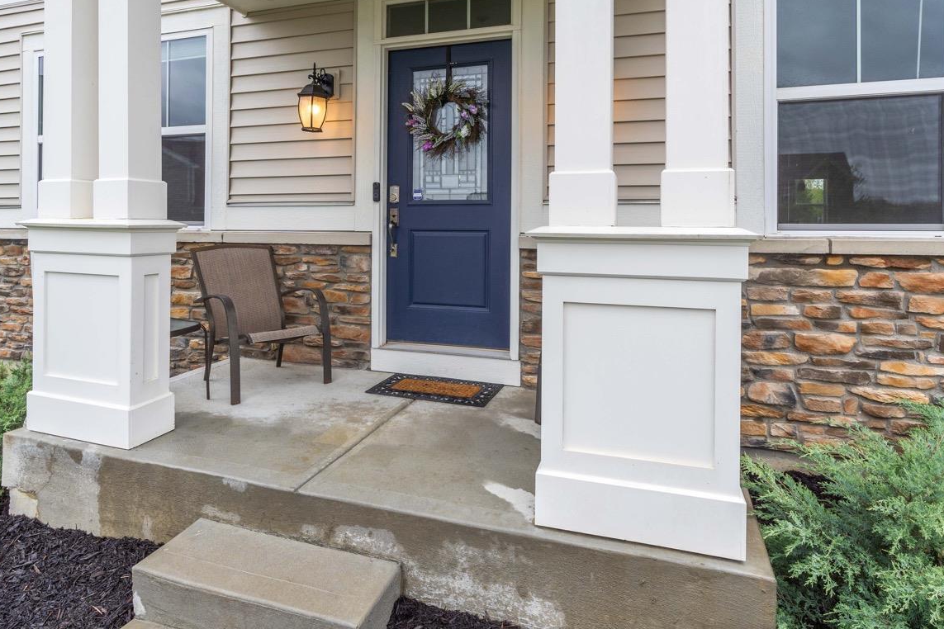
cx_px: 464
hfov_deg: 81.2
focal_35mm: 21
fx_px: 551
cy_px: 223
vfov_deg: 58.5
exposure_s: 1/80
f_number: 9
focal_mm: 16
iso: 250
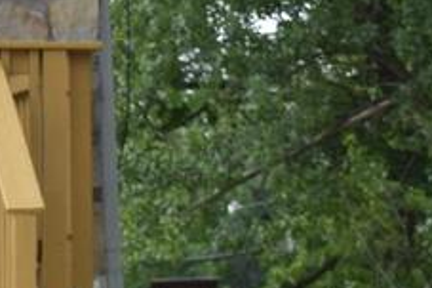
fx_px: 3312
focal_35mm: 276
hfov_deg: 7.3
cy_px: 210
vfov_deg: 5.0
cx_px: -348
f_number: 8
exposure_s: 1/250
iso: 360
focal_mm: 29
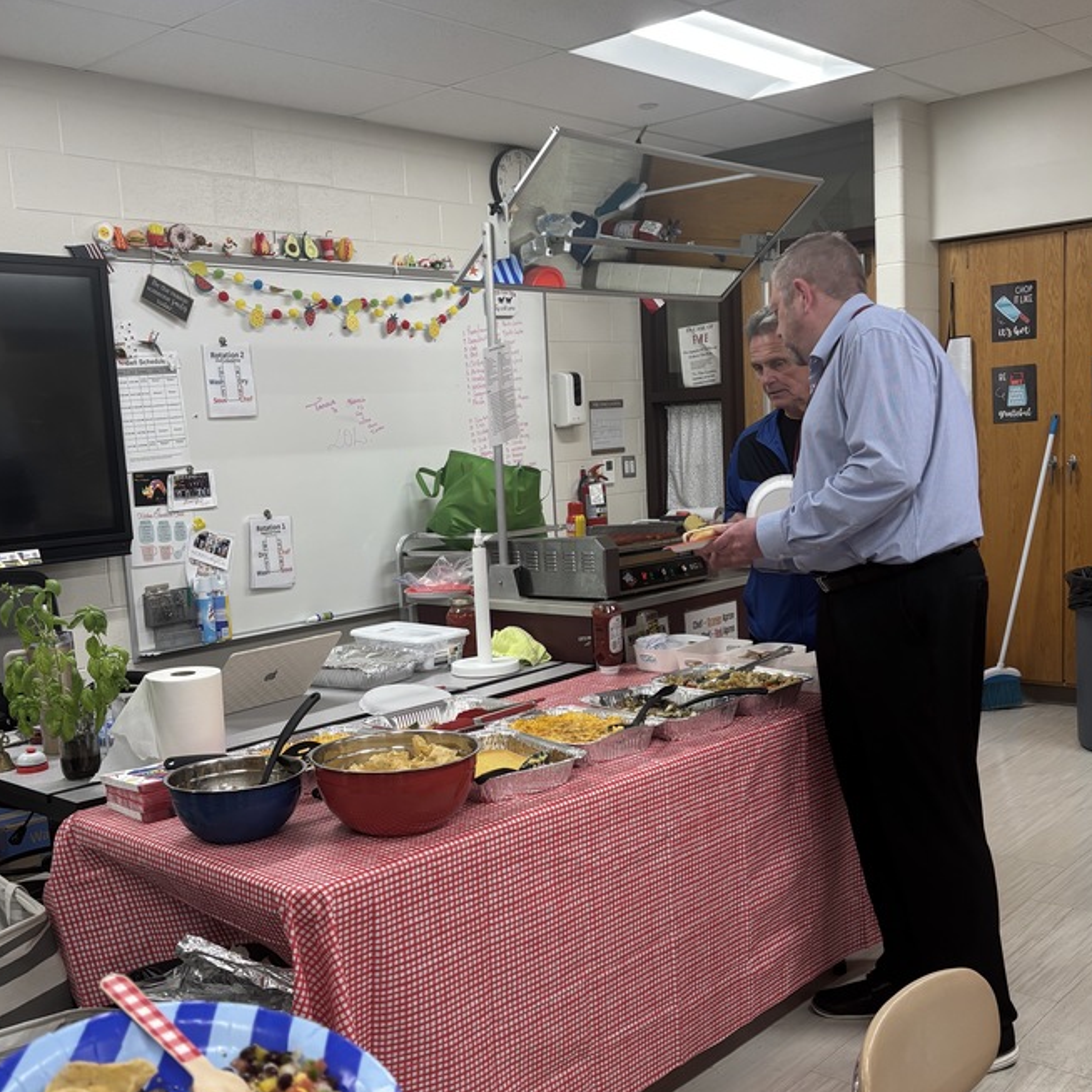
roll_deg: +2.7
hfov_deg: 46.0
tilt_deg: -9.0
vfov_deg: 46.0
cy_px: 609
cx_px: 553
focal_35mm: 36
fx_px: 1285
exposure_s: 1/120
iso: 100
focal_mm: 5.96
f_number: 1.6
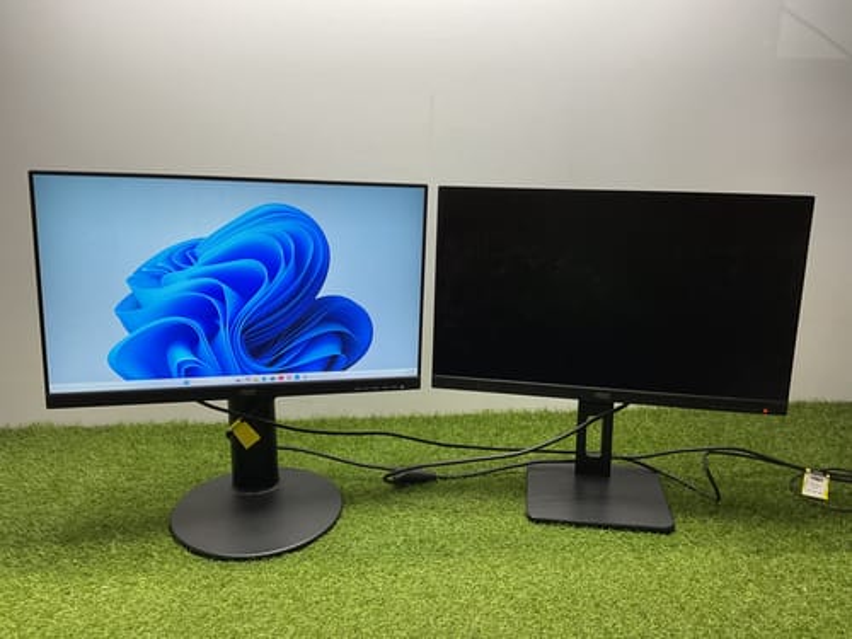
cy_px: 320
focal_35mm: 29
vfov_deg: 48.2
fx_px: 714
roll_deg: -0.7
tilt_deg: -16.8
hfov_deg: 61.7
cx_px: 426
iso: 64
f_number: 1.8
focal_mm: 3
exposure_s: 1/100
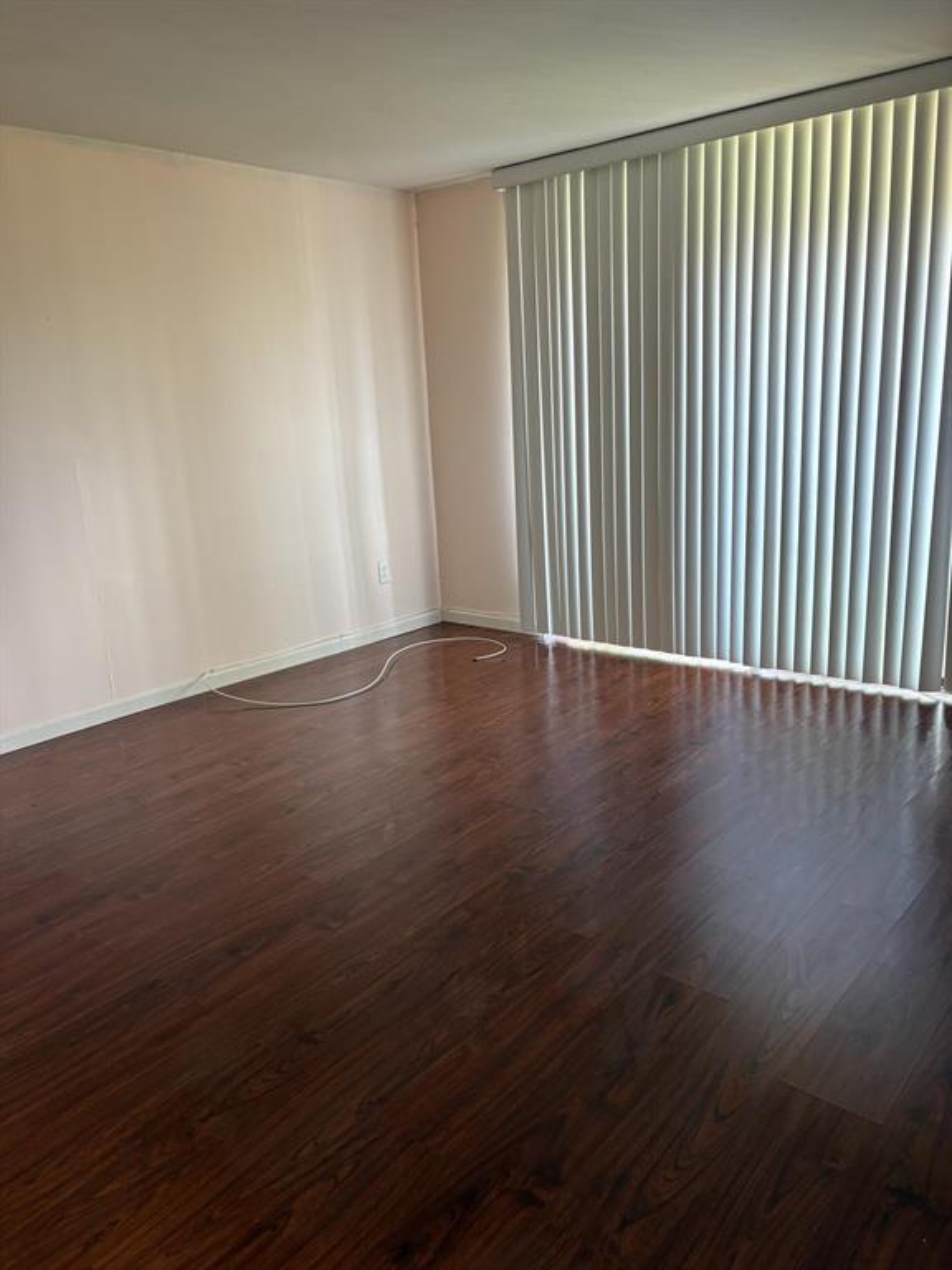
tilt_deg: -13.6
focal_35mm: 26
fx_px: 953
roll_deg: +2.8
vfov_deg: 67.3
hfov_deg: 53.1
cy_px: 635
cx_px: 476
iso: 200
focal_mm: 5.96
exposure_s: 1/60
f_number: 1.6
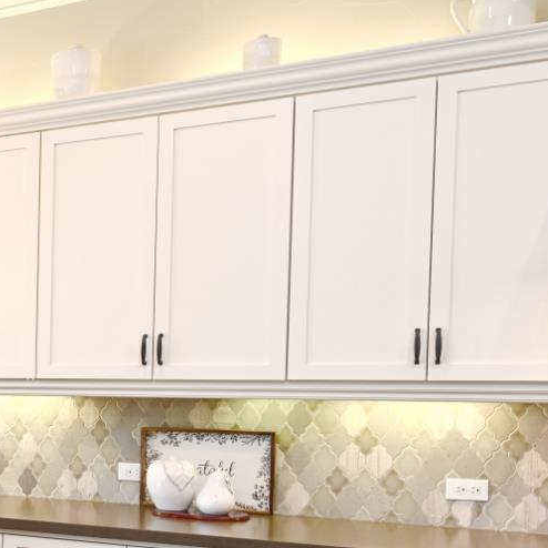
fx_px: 901
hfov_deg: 27.6
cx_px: -183
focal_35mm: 50
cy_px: 427
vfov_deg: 33.0
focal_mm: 19.5
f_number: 4
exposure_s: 1/60
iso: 200
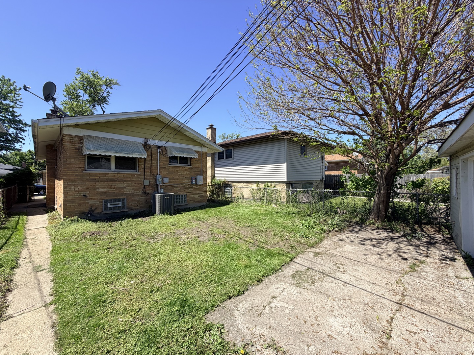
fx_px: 192
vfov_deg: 85.7
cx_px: 237
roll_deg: +1.6
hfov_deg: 102.1
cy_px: 178
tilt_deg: +0.8
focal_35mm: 14
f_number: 2.2
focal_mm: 2.22
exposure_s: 1/770
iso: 32
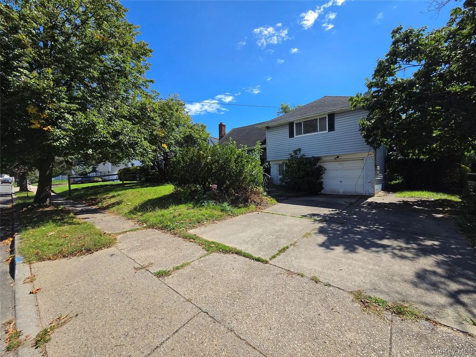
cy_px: 178
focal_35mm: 13
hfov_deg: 106.2
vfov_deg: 89.9
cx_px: 238
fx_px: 179
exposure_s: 1/2782
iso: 100
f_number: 2.2
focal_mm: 2.2
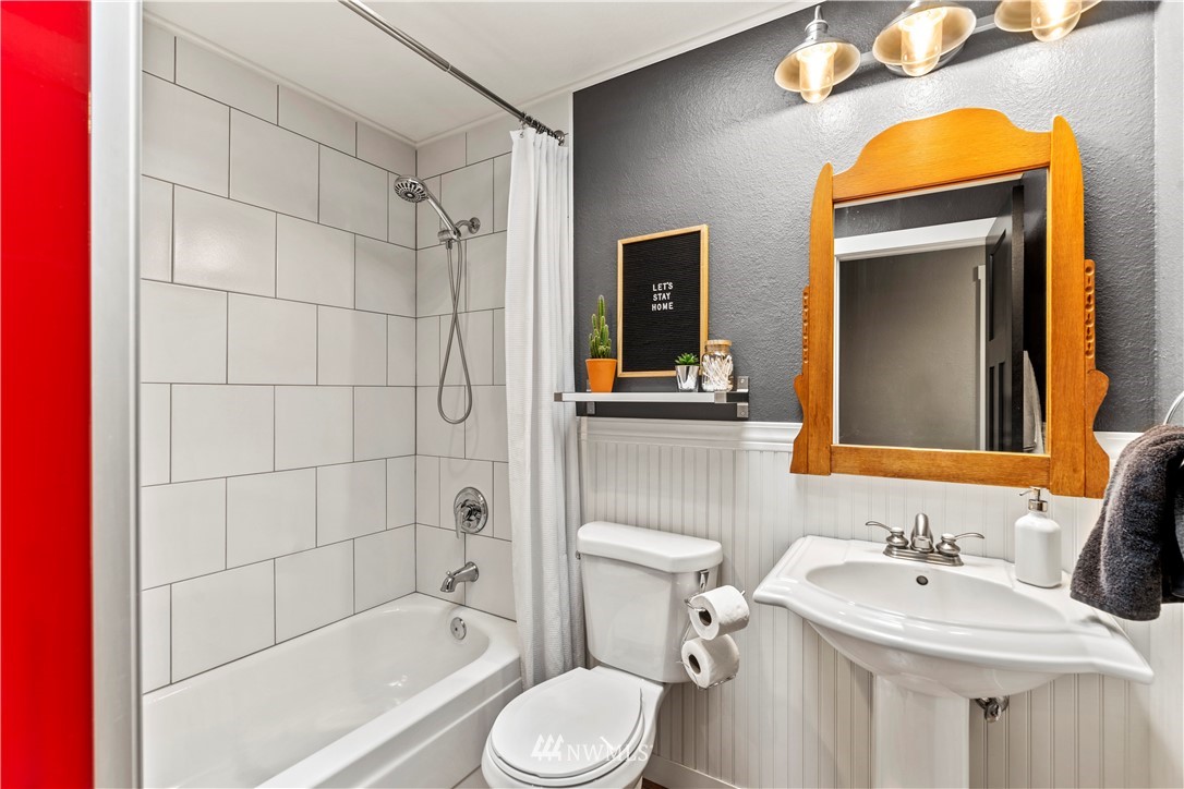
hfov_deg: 96.7
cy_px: 394
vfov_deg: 73.7
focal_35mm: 16
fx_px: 526
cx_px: 592
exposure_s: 1/1.25
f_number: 8
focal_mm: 16
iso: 100
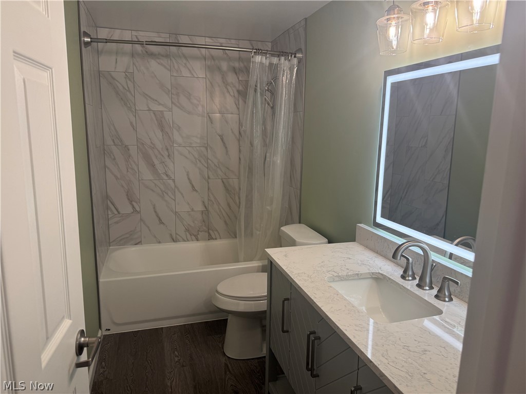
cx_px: 263
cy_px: 197
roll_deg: -0.9
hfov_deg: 71.6
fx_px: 365
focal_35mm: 24
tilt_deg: -9.9
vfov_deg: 56.8
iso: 100
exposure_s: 1/60
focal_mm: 6.76
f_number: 1.78
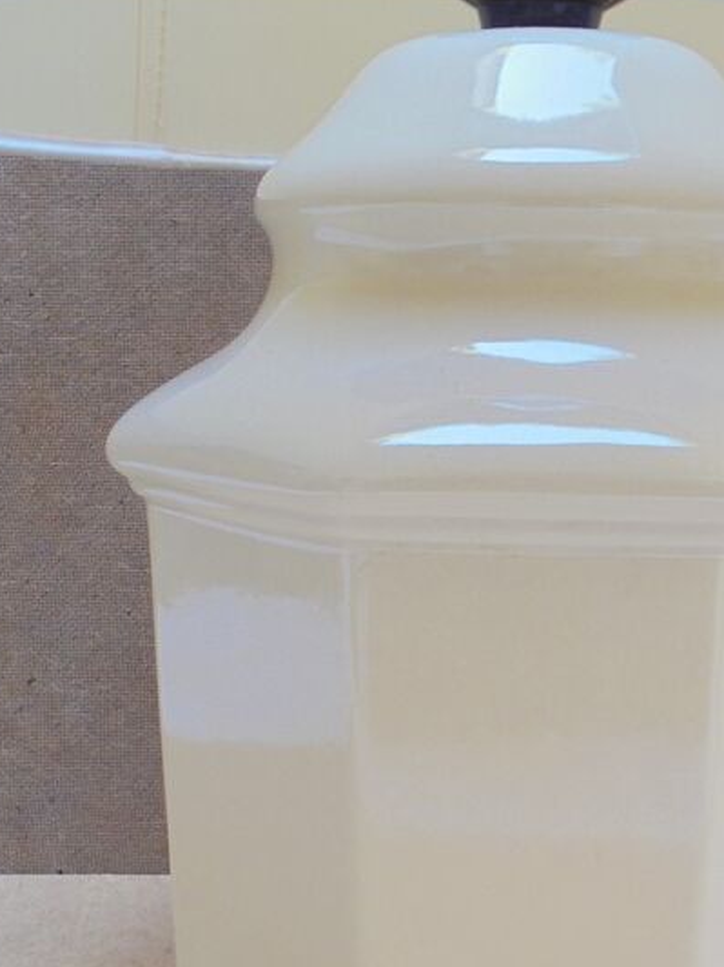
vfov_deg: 38.1
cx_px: 527
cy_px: 711
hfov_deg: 29.3
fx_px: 1368
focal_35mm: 49
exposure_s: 1/30
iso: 100
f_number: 3.7
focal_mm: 5.3
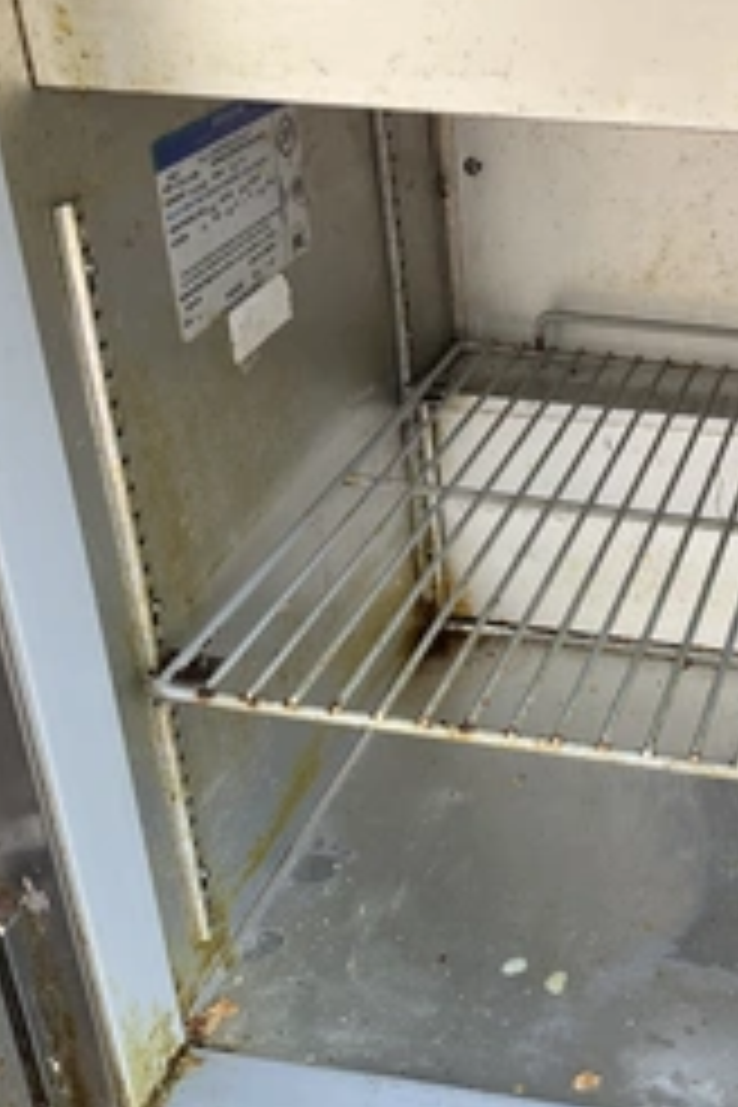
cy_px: 572
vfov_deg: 40.3
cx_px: 670
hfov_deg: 26.6
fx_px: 1507
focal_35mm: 49
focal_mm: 3
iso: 20
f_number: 1.8
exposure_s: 1/163
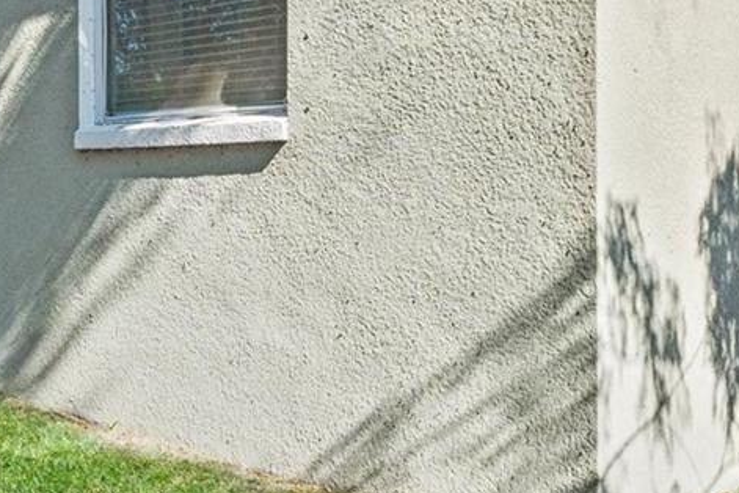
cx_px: 133
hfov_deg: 37.3
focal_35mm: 51
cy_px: 209
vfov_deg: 26.5
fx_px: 1047
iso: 400
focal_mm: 10
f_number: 7.1
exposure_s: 1/320
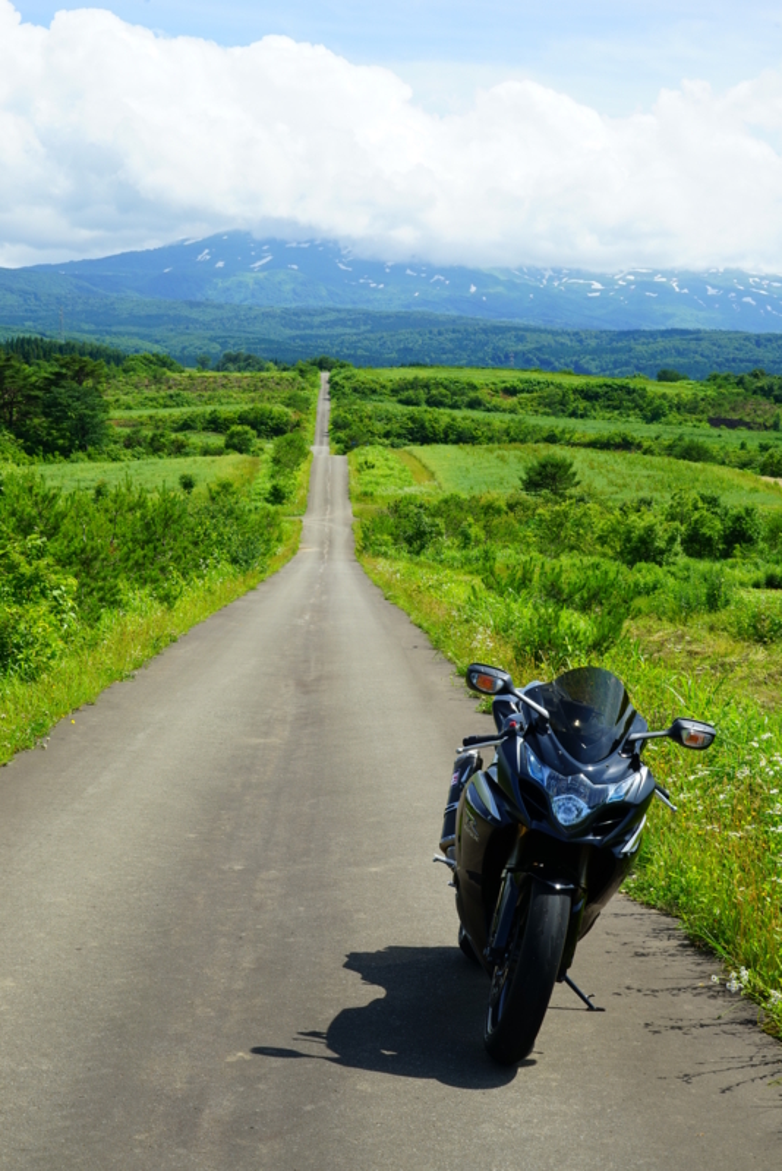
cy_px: 586
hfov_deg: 21.9
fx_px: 2018
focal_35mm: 62
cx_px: 391
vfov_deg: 32.4
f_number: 16
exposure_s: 1/90
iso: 160
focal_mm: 62
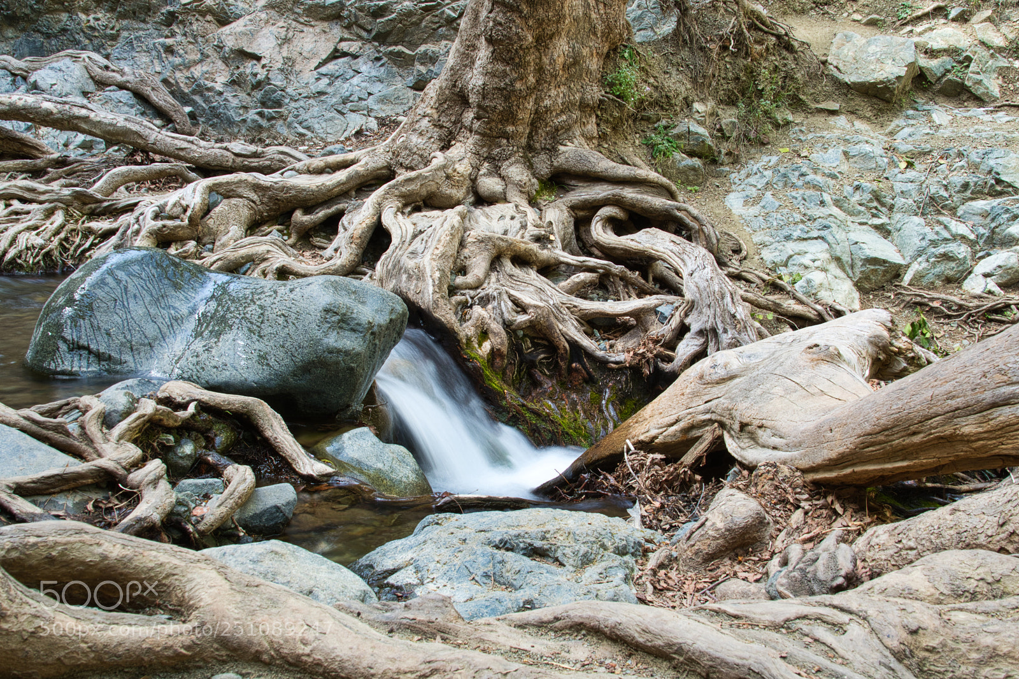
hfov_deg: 45.0
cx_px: 510
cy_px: 340
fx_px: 1231
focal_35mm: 44
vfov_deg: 30.8
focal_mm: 29
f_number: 22
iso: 50
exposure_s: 1/1.6
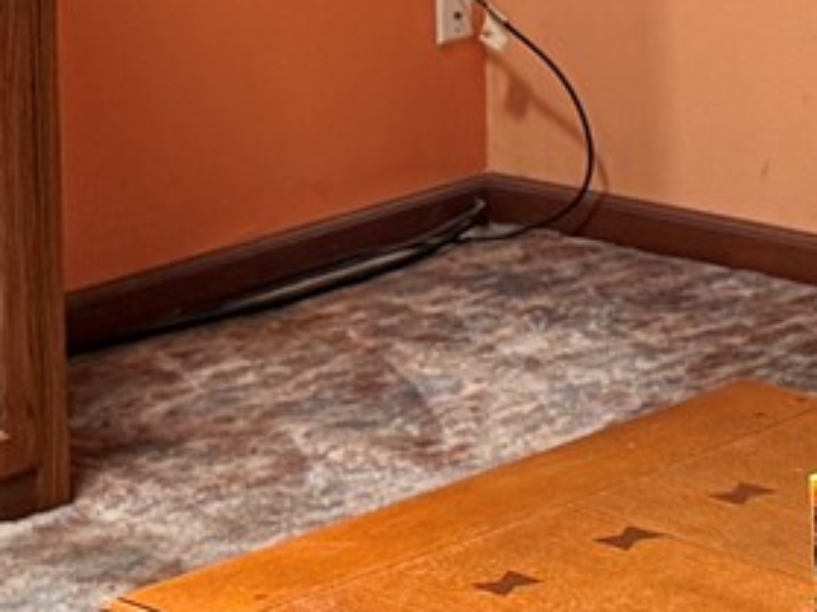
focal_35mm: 176
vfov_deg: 8.0
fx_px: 4152
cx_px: 1154
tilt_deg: -2.9
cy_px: -644
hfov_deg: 10.9
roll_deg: +1.1
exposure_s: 1/60
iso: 200
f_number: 1.78
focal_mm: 6.76
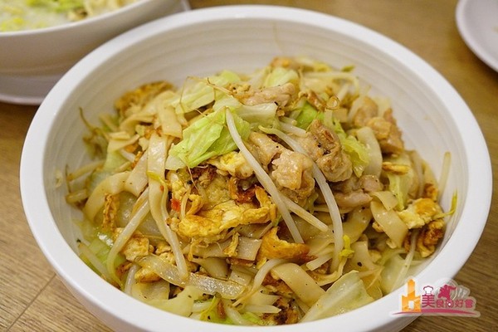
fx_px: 456
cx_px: 249
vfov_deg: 40.0
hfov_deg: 57.2
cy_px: 166
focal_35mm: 33
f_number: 4.5
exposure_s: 1/80
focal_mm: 22
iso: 3200
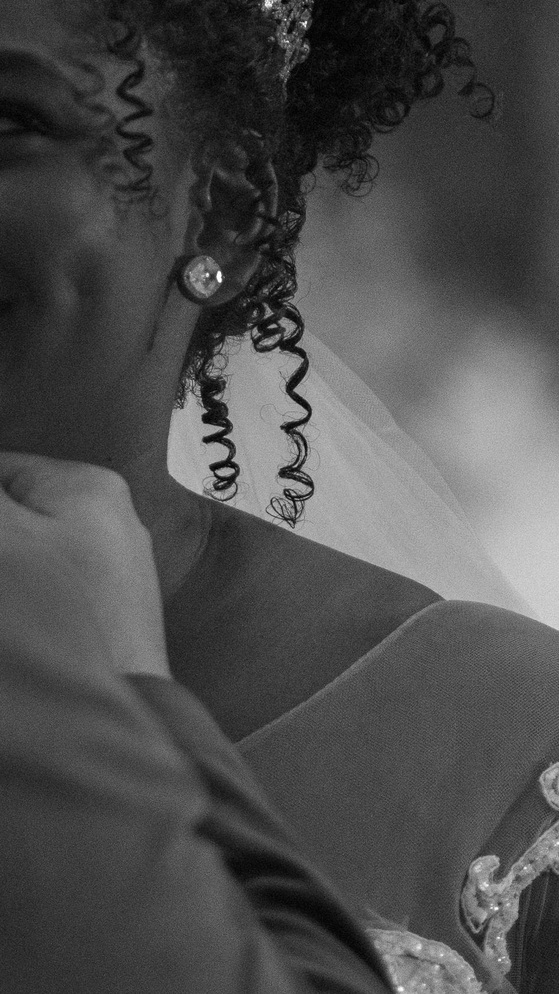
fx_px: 8062
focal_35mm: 306
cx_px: 18
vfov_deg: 7.0
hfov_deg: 4.0
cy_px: 228
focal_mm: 85
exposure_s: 1/500
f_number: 1.8
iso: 1250
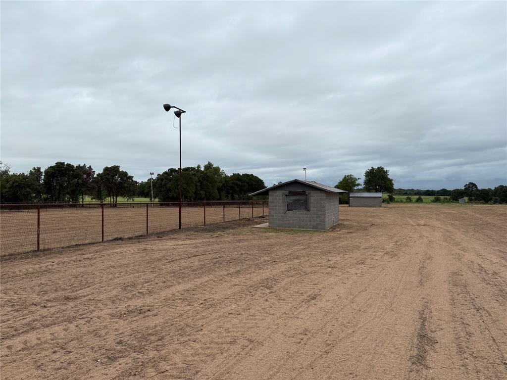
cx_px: 254
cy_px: 190
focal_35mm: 26
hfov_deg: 67.3
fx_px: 381
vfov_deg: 53.1
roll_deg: -0.2
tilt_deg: +0.9
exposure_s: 1/2451
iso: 50
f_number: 1.6
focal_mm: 5.96
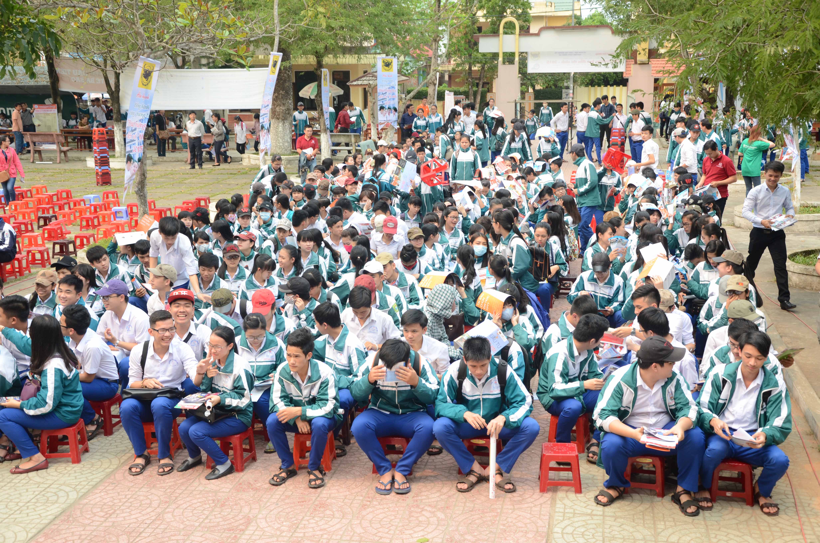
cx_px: 410
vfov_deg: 28.0
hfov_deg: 41.2
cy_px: 272
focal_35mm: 48
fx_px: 1091
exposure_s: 1/200
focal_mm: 32
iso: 250
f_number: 5.6
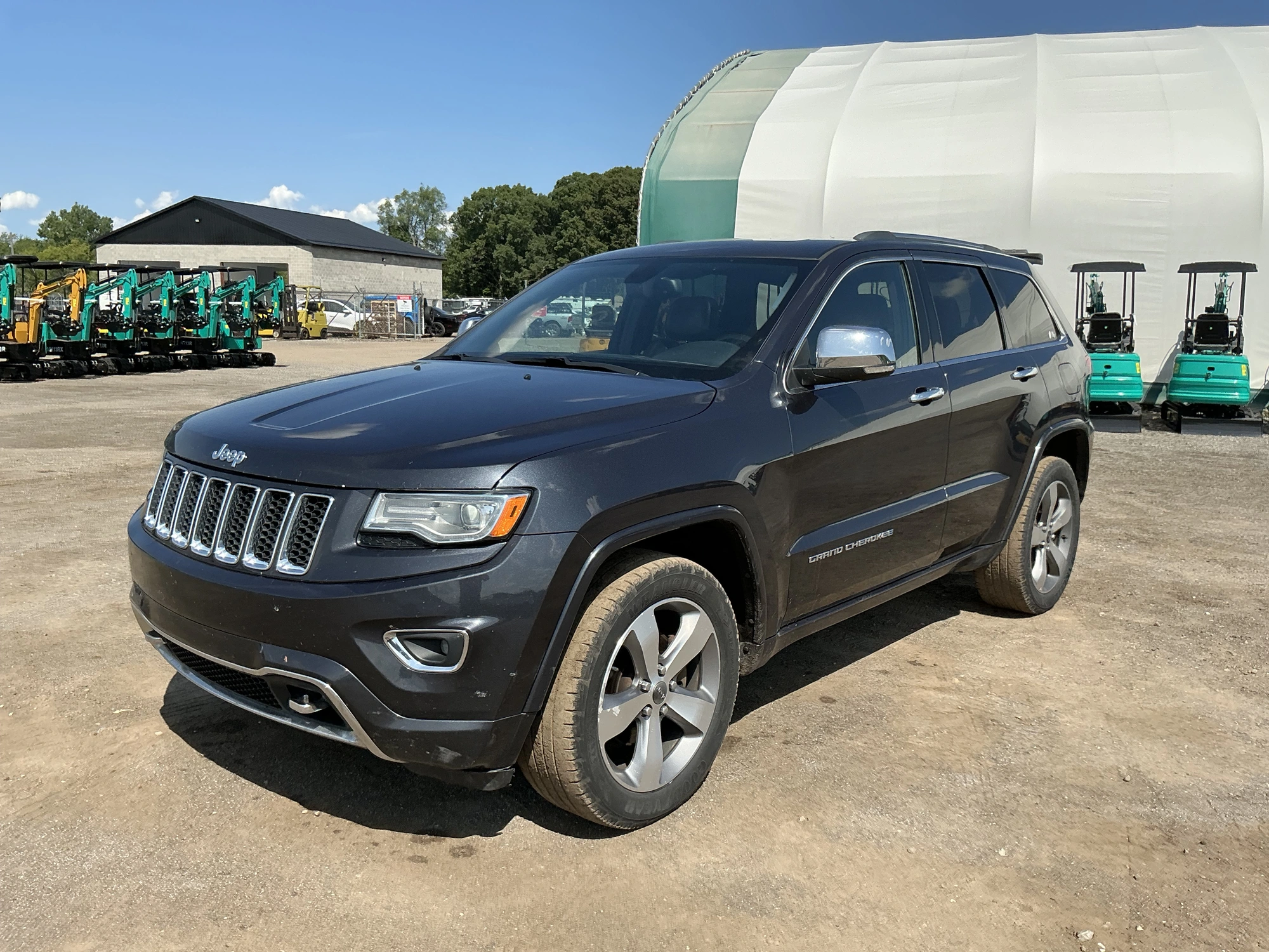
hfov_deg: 63.4
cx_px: 634
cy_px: 476
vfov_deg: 49.7
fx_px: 1026
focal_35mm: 28
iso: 25
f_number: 1.8
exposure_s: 1/1848
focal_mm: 3
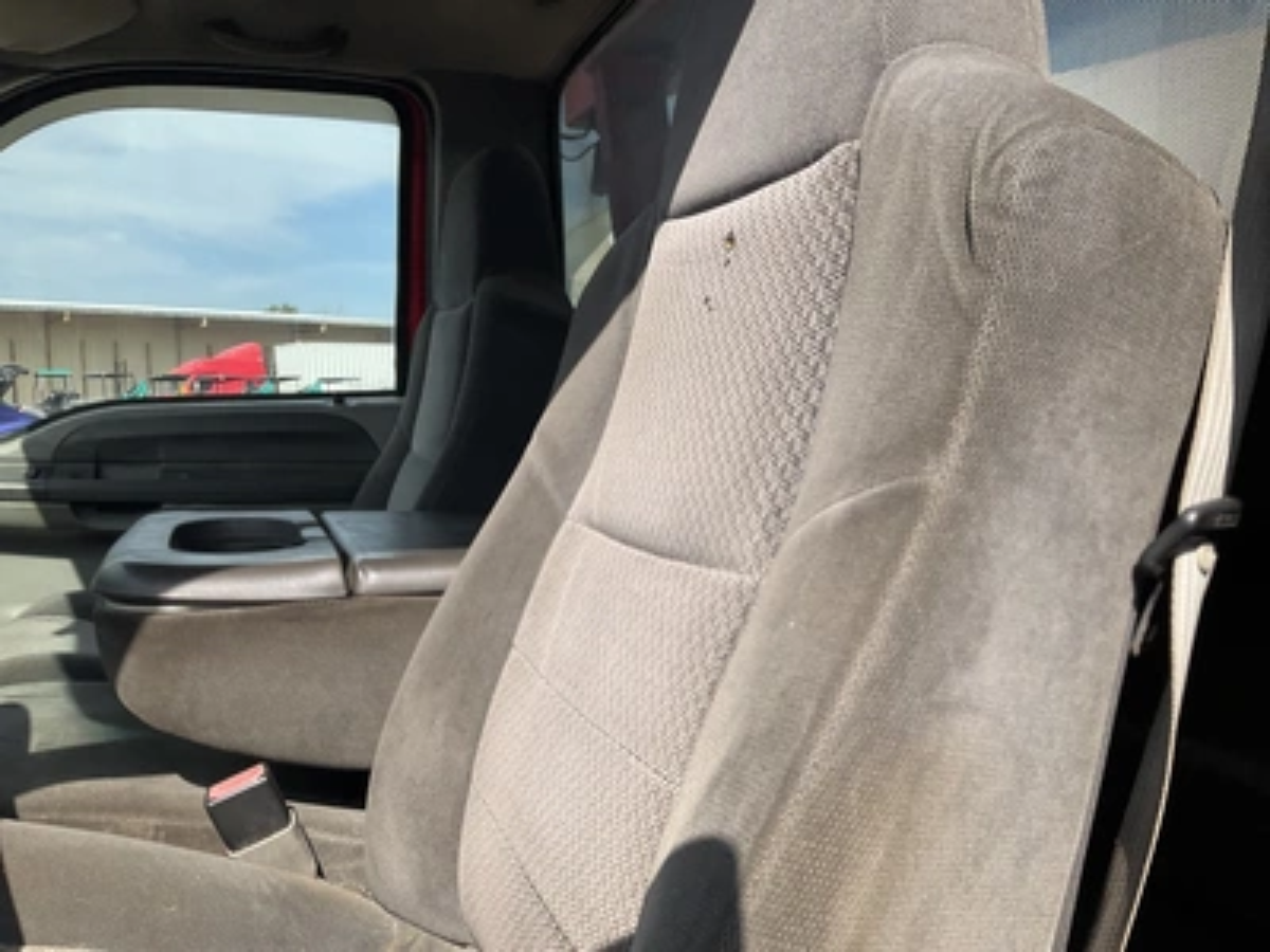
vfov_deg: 48.2
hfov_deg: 61.7
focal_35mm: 29
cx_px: 635
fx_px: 1064
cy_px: 476
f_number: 1.8
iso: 25
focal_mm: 3
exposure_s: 1/792
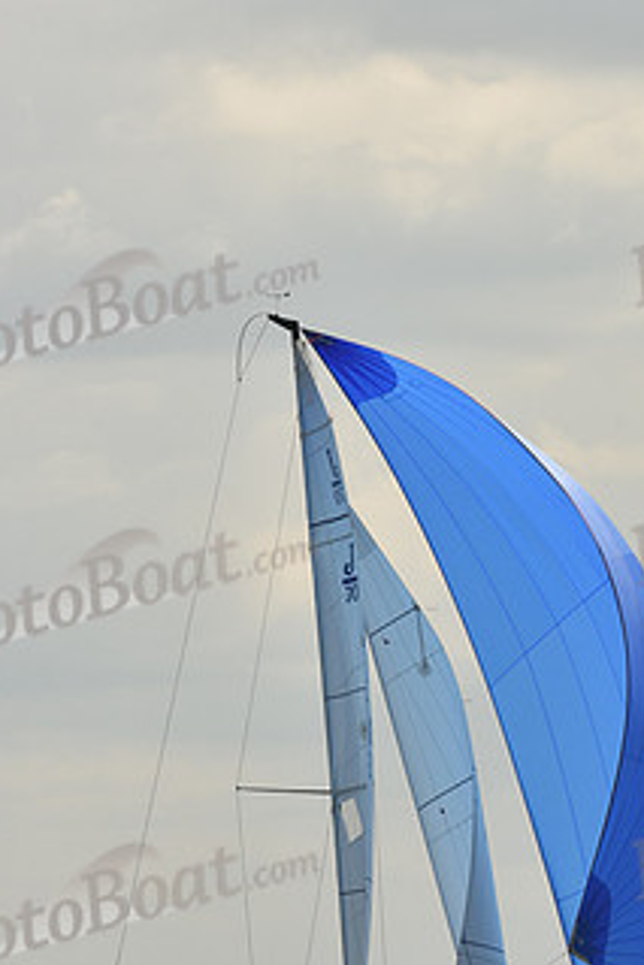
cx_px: 476
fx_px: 9756
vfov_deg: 5.7
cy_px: 708
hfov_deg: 3.8
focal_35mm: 364
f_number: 8
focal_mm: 200
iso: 250
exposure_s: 1/1250
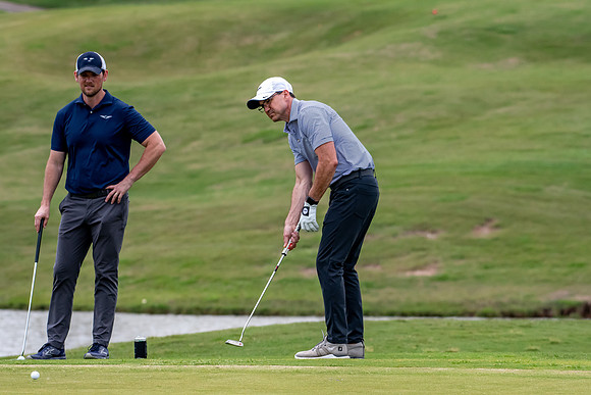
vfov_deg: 4.6
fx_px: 4926
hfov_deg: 6.9
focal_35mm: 300
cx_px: 296
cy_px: 198
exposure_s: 1/2000
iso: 1400
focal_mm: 200
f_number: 5.6
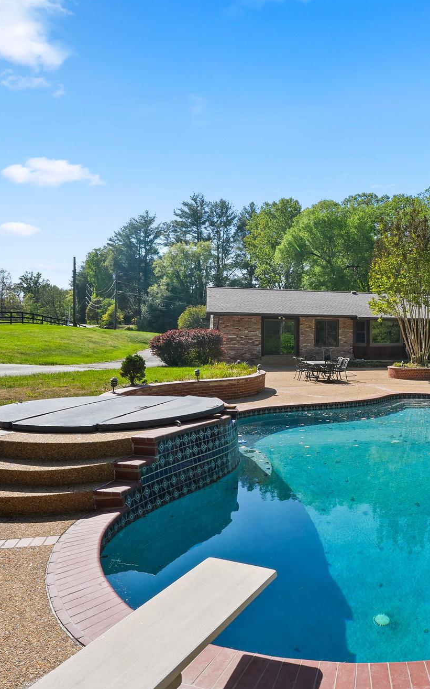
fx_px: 506
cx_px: 374
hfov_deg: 42.8
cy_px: 344
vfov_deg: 68.4
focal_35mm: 27
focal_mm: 17
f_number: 13
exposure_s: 1/60
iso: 320
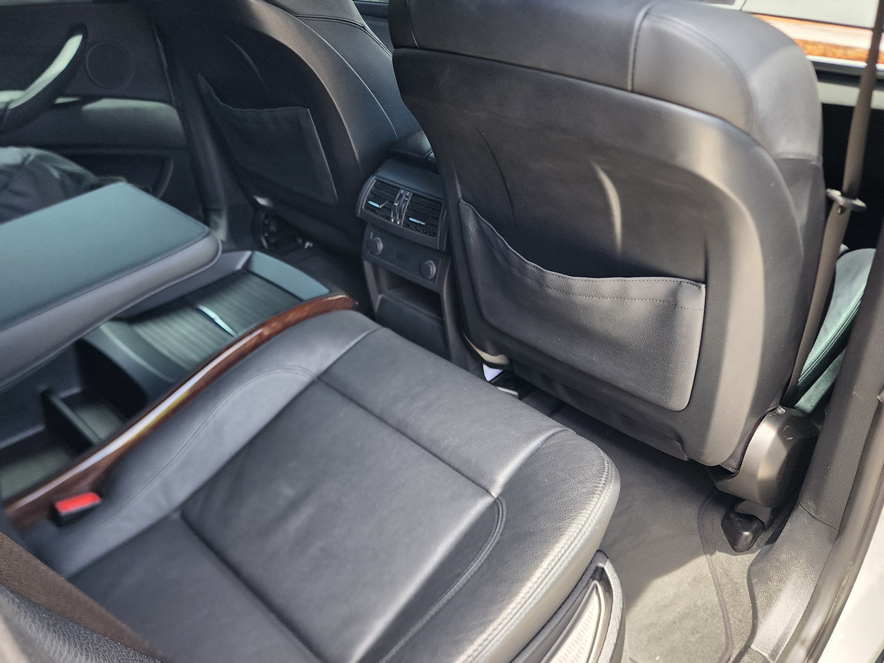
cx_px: 445
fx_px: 715
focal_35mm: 28
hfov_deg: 63.4
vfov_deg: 49.7
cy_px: 312
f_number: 1.8
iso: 125
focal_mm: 6.4
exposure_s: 1/180
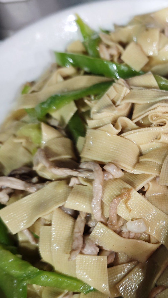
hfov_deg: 23.7
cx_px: 173
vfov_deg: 42.6
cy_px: 183
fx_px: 380
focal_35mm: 48
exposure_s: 1/100
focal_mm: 6.55
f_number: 1.6
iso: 200
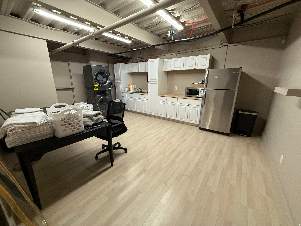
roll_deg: +0.0
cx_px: 150
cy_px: 113
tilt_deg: -14.5
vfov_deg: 85.7
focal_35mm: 14
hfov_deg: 102.1
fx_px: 122
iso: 400
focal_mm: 2.22
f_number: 2.2
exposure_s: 1/60
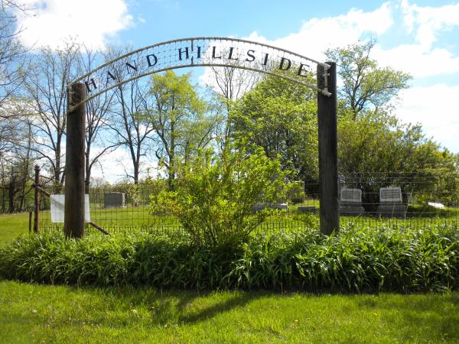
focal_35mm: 37
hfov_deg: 50.1
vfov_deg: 38.7
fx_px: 491
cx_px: 230
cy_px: 172
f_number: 10
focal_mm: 6.6
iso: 64
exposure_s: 1/74
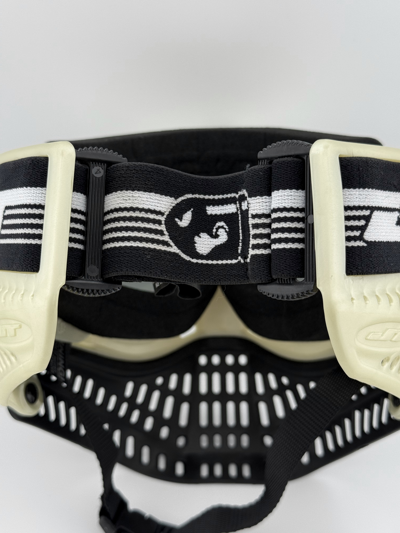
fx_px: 740
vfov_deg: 39.7
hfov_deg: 30.3
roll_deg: -0.9
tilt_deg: -37.7
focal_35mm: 48
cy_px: 266
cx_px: 200
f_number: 1.78
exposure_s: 1/1353
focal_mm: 6.76
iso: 80
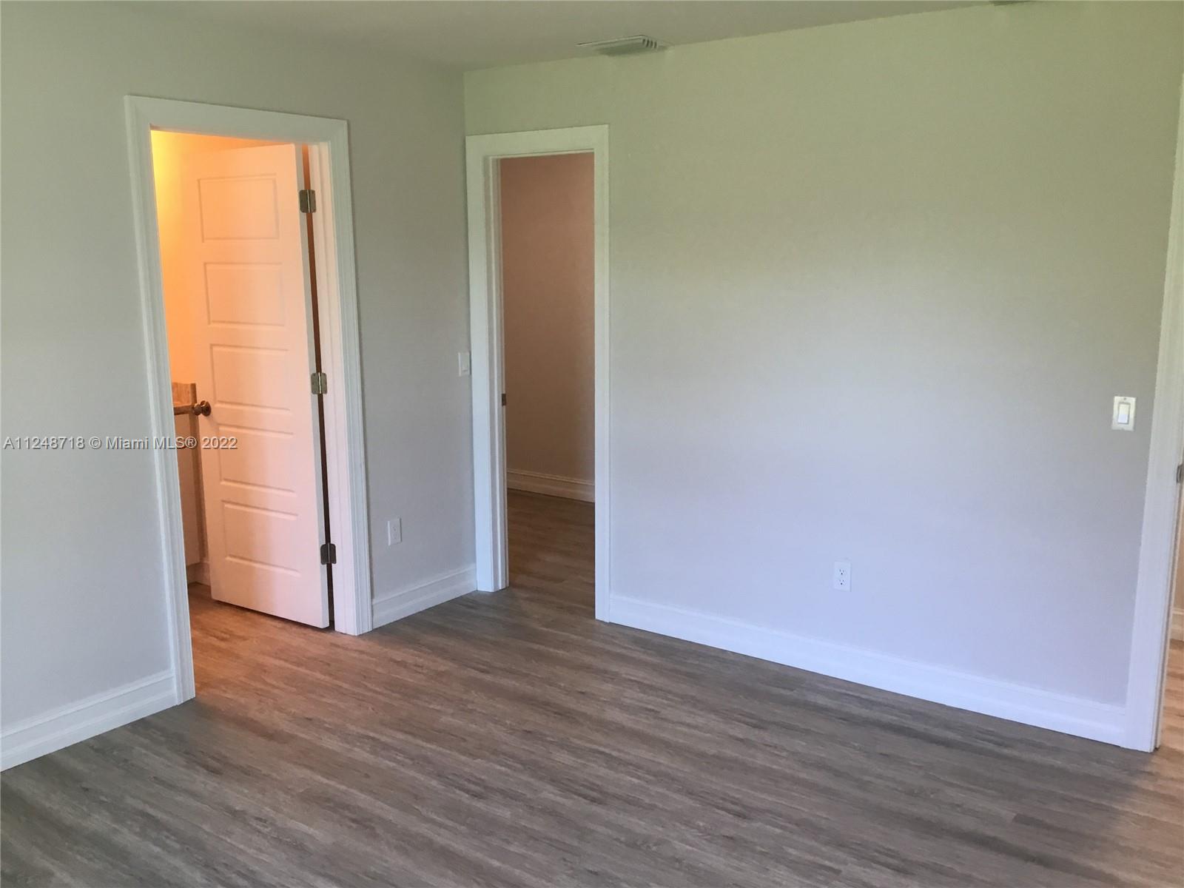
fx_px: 1060
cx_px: 592
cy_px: 444
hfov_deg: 58.4
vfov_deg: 45.4
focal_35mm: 31
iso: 64
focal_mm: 3.3
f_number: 2.4
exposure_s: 1/30
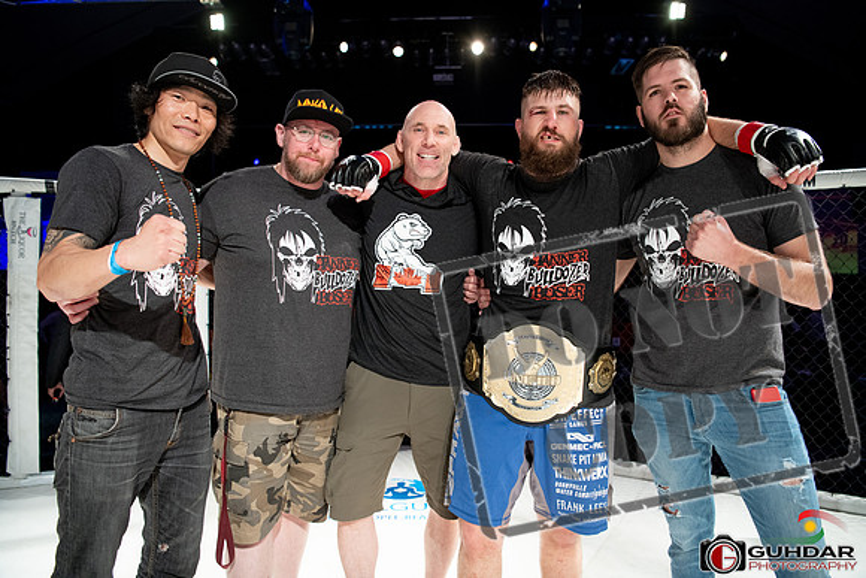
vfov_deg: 53.2
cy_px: 289
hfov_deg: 73.7
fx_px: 577
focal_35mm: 24
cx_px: 433
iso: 1250
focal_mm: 24
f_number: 2.8
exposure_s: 1/1000
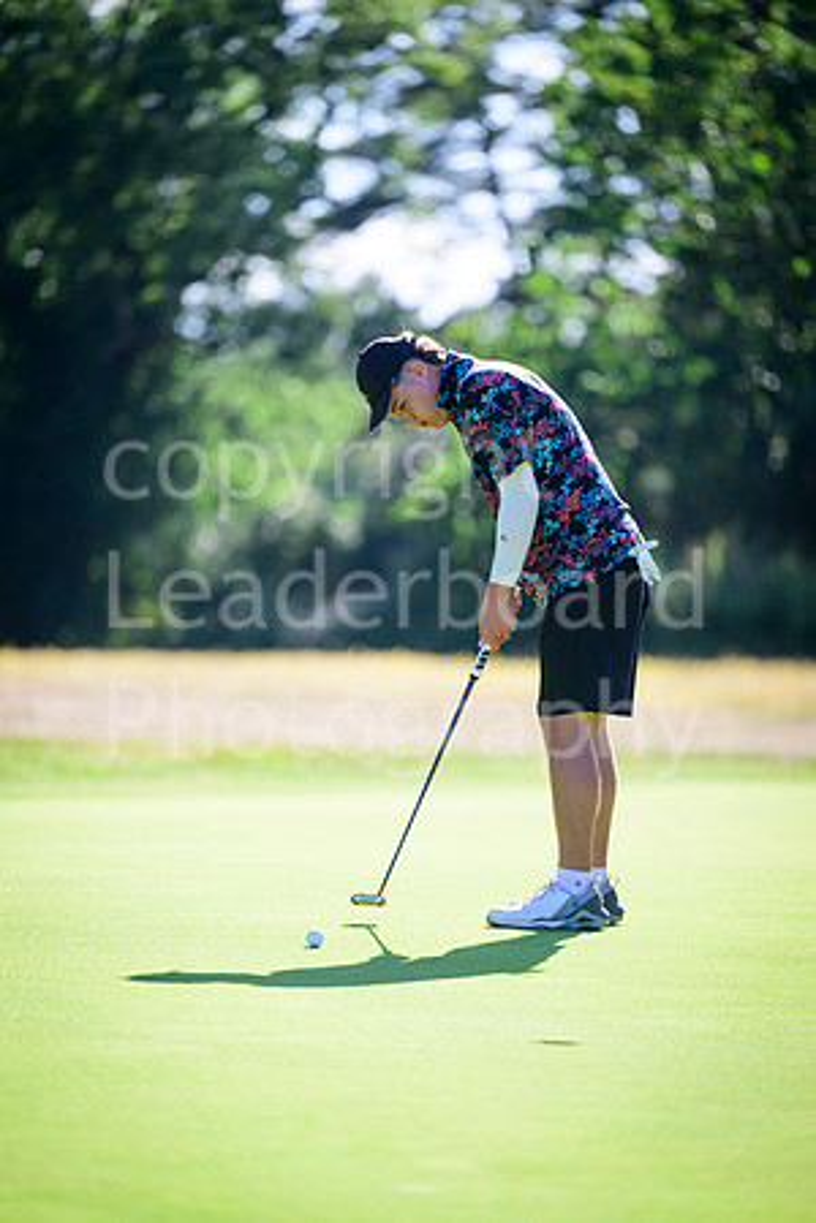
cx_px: 408
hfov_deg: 6.9
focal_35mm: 200
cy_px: 612
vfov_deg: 10.3
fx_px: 6799
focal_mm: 200
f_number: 2.8
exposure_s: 1/2500
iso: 400
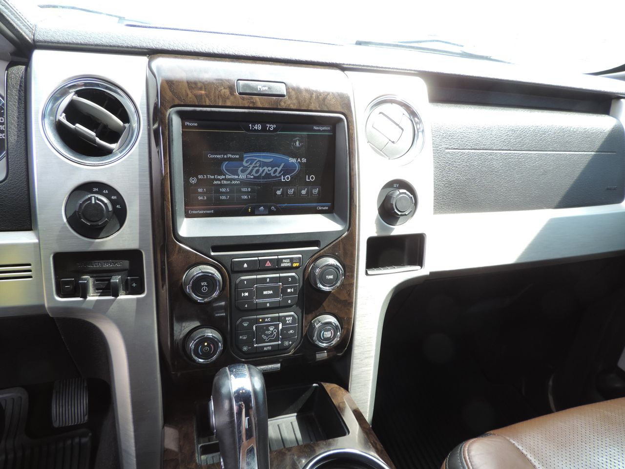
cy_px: 234
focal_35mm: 24
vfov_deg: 56.8
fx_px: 433
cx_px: 312
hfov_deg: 71.6
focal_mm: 4.3
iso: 80
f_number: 3
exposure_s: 1/60
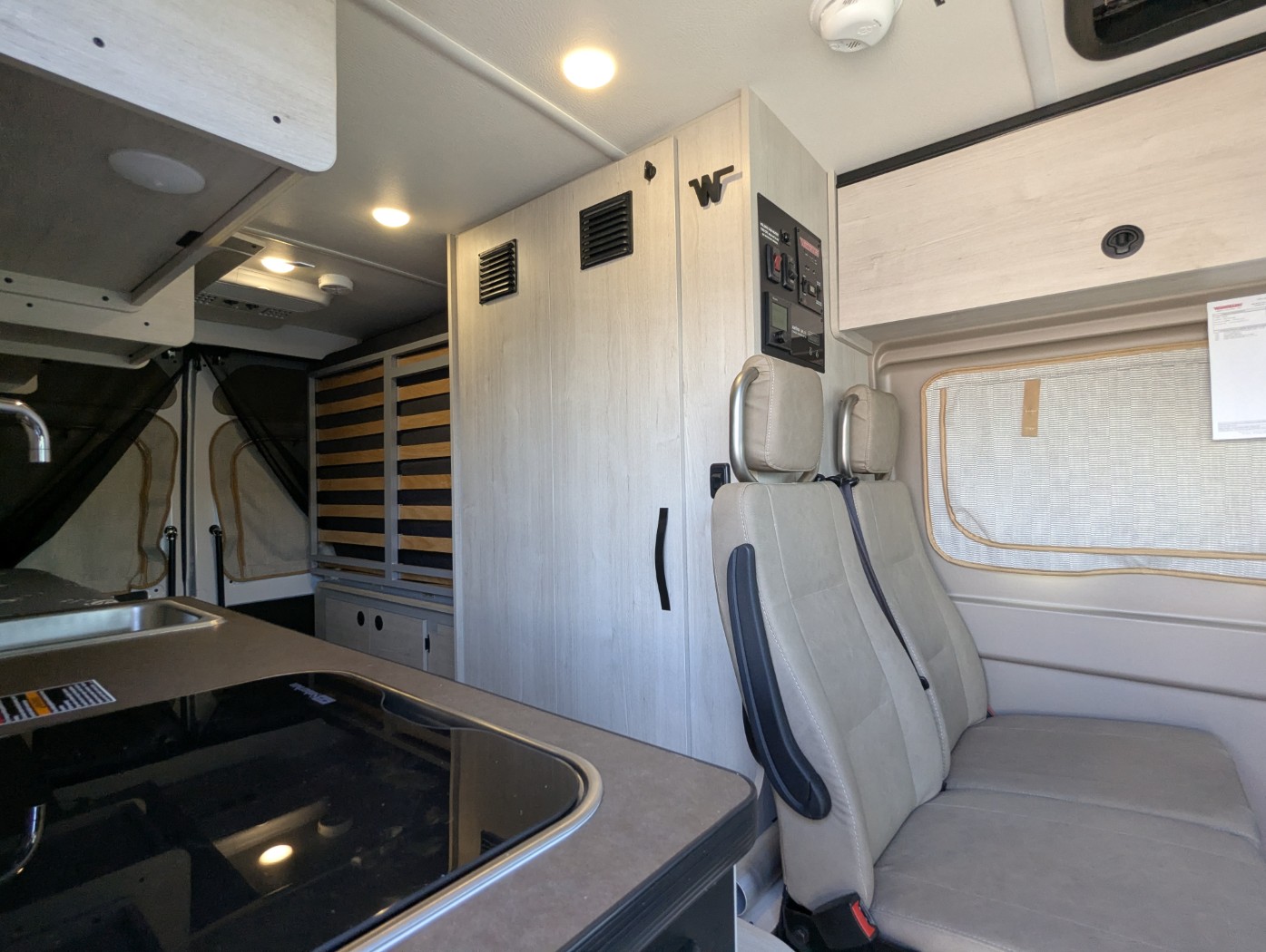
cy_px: 476
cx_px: 633
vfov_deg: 78.2
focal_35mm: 16
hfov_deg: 94.4
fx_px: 586
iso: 265
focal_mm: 2.35
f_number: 2.2
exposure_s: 1/183
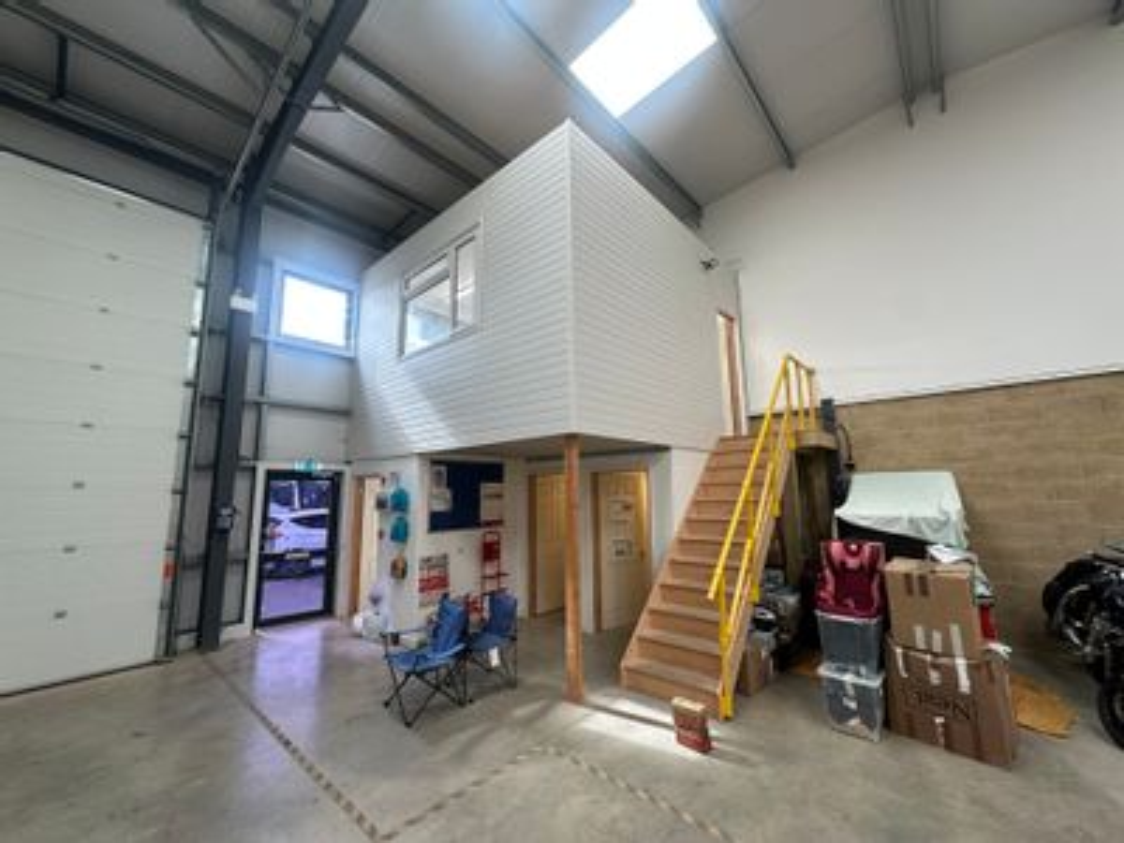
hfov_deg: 102.1
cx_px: 562
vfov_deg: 85.7
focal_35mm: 14
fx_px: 455
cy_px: 422
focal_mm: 2.22
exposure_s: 1/100
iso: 64
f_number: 2.2
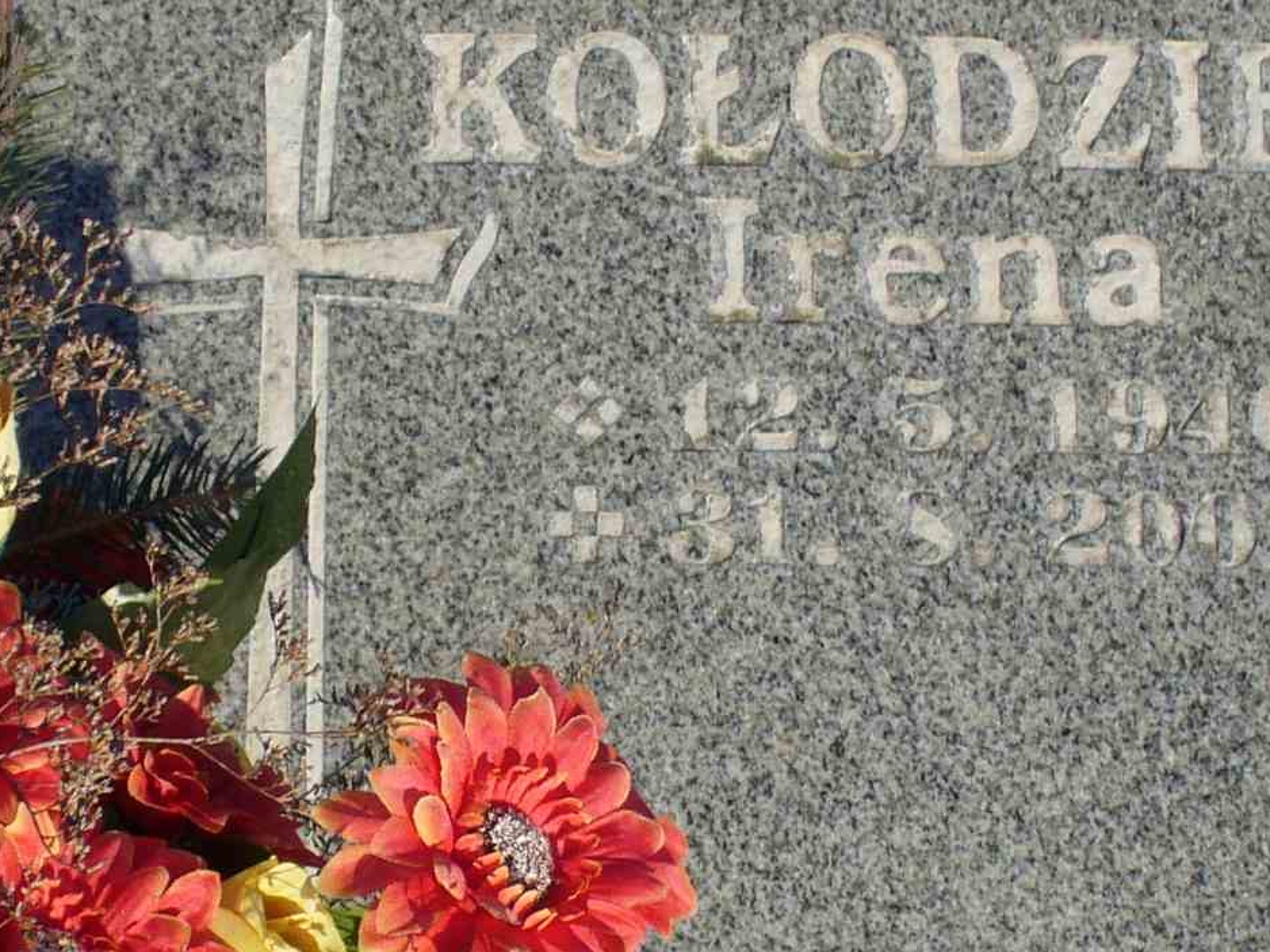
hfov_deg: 19.4
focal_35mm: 101
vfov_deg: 14.6
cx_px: 689
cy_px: 672
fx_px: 3705
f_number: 5.6
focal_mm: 6.1
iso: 80
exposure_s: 1/320
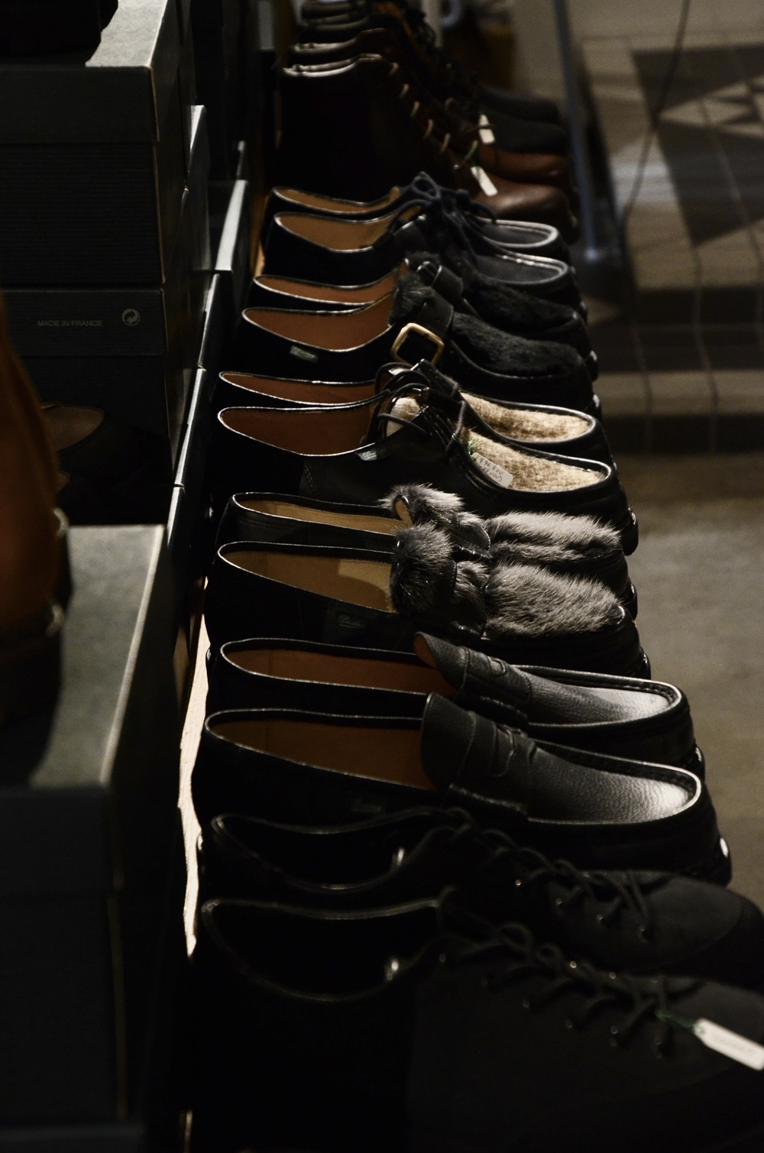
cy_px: 576
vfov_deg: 26.0
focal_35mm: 78
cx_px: 382
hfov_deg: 17.4
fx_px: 2493
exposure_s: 1/50
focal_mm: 52
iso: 2000
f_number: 5
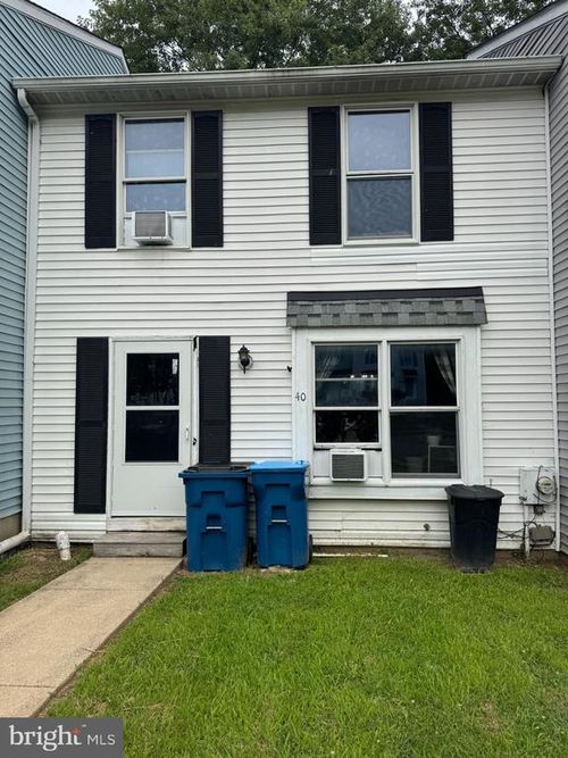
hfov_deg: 56.8
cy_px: 379
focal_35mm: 24
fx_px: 525
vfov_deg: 71.6
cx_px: 284
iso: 80
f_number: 1.78
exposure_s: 1/4049
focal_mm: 6.76
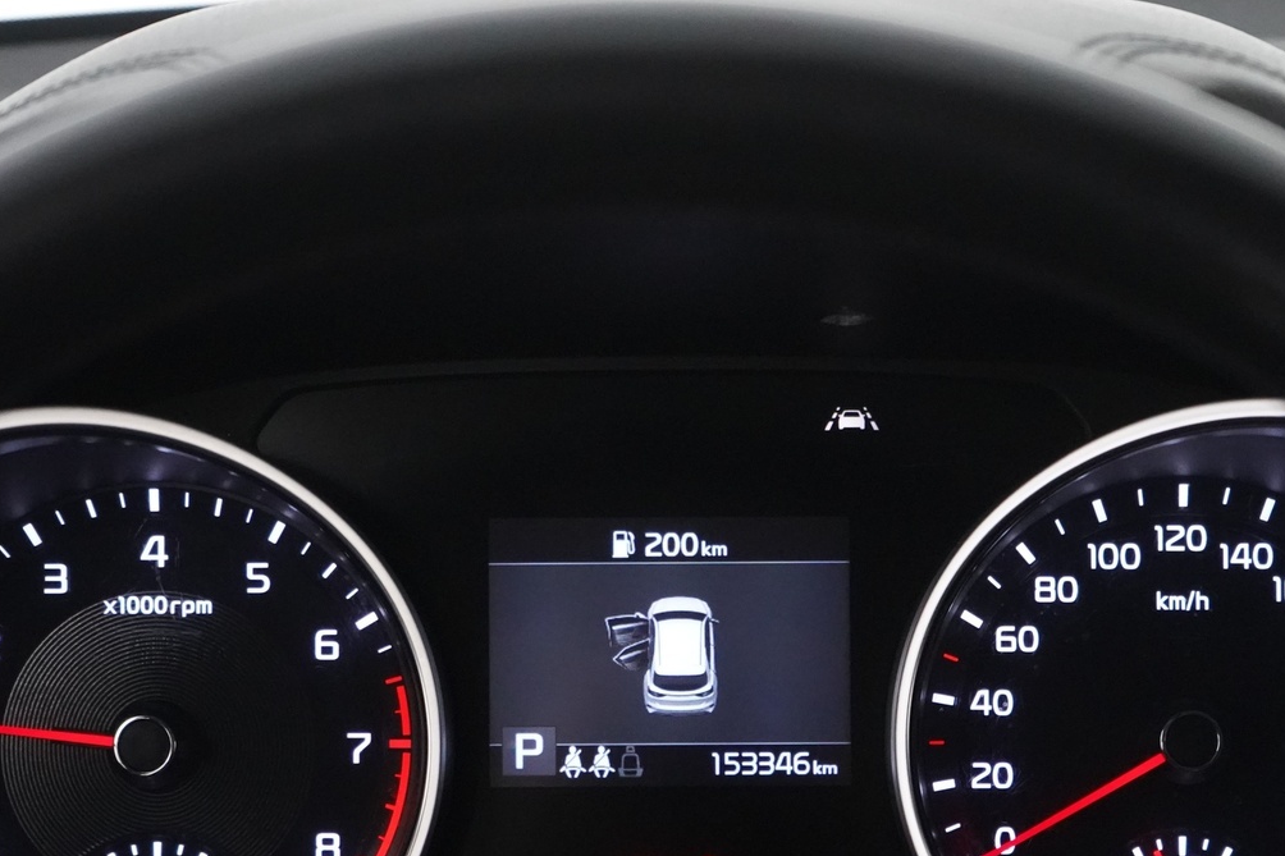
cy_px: 669
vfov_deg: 12.1
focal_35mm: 113
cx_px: 680
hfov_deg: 18.1
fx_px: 4033
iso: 10000
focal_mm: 70
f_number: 5.6
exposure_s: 1/60
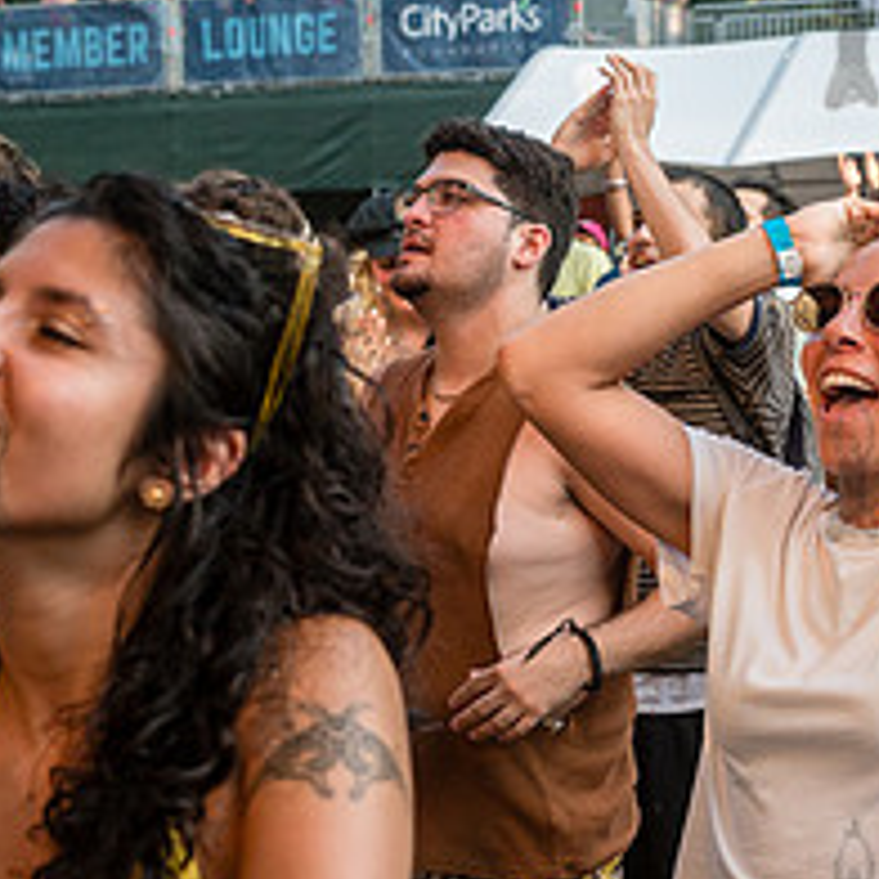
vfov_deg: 19.7
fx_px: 2528
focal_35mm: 88
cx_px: 848
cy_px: 462
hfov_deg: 19.2
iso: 1000
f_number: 4.5
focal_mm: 35
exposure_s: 1/640
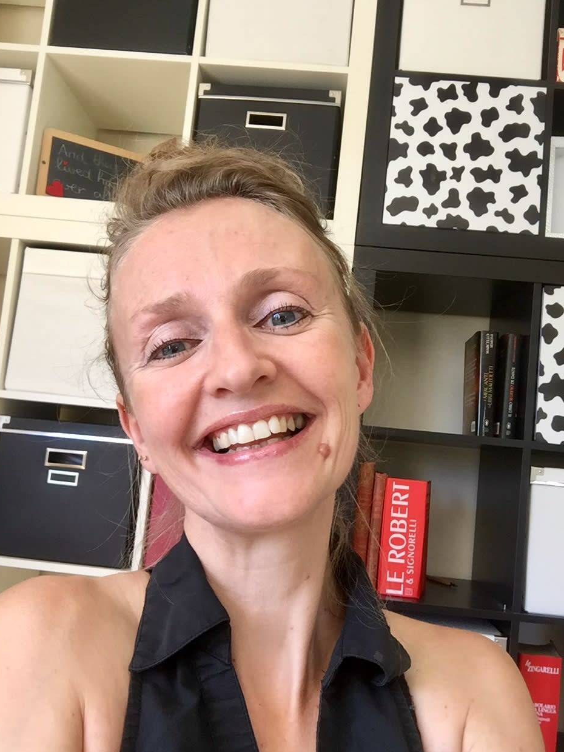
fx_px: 695
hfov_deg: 44.2
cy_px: 378
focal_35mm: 32
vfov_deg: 56.8
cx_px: 283
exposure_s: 1/50
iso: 40
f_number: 2.2
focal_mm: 2.6
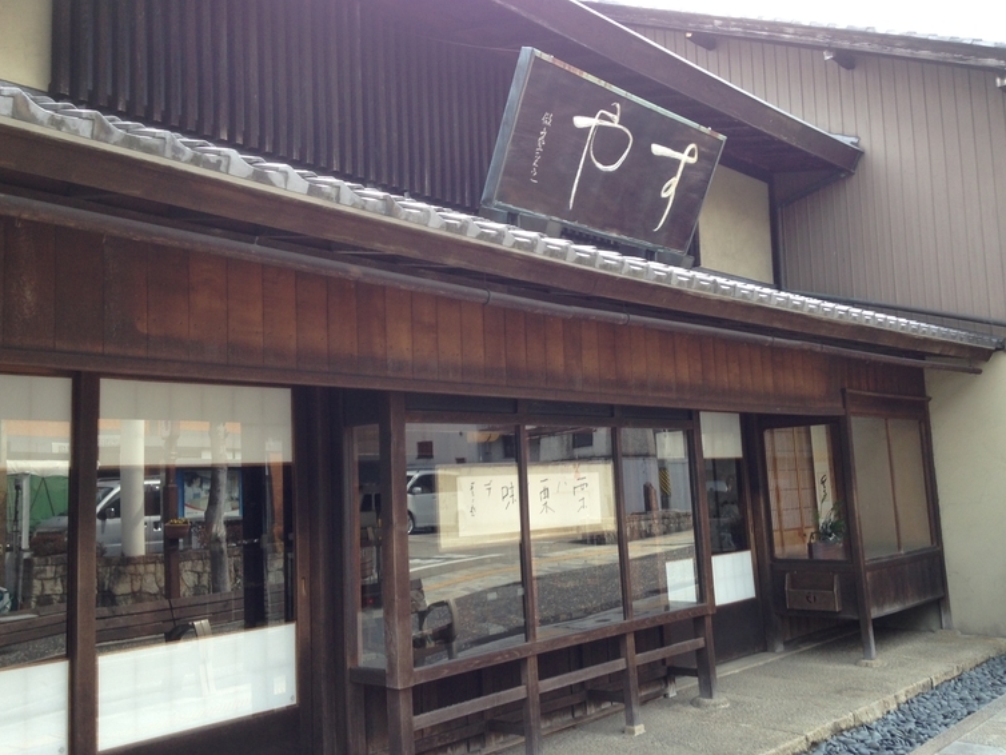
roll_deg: +0.8
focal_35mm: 35
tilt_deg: +7.0
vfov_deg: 40.7
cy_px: 378
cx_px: 483
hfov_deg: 52.6
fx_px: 1017
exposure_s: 1/201
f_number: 2.4
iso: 50
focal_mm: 4.12
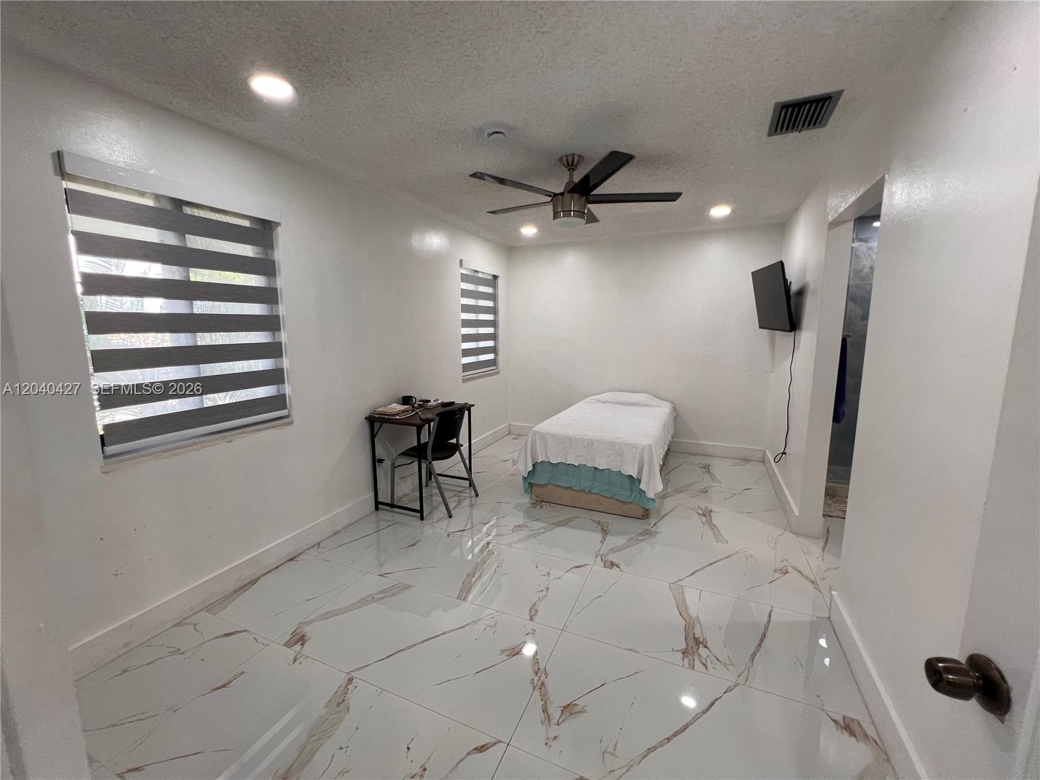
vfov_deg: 89.9
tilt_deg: -9.2
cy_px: 390
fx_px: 391
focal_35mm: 13
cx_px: 520
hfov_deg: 106.2
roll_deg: +0.0
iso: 125
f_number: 1.8
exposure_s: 1/120
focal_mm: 1.57
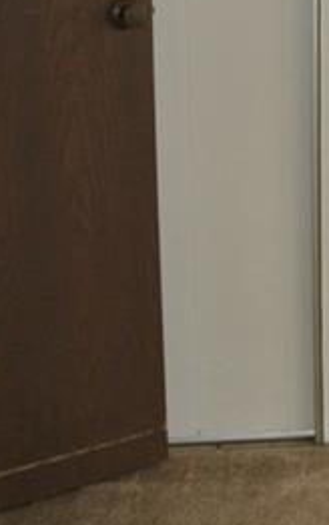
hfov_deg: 13.6
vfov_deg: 23.8
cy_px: 26
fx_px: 1204
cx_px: 634
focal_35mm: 84
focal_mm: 10
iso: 500
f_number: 3.5
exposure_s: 1/60
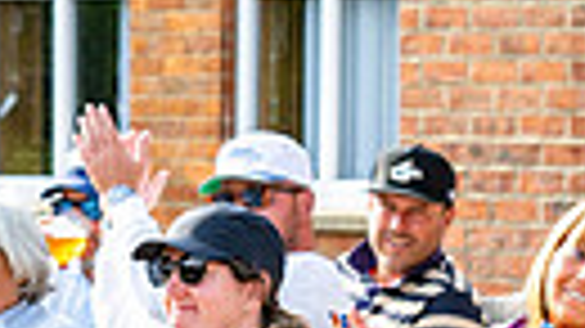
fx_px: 9195
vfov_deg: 2.0
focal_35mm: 593
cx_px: 122
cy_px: 858
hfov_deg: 3.6
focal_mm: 85
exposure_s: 1/500
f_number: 5.6
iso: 200
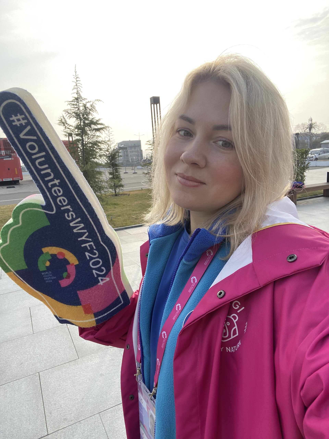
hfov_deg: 58.9
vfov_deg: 73.9
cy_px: 220
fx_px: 291
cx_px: 164
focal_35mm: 23
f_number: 2.2
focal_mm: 2.71
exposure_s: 1/410
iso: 25
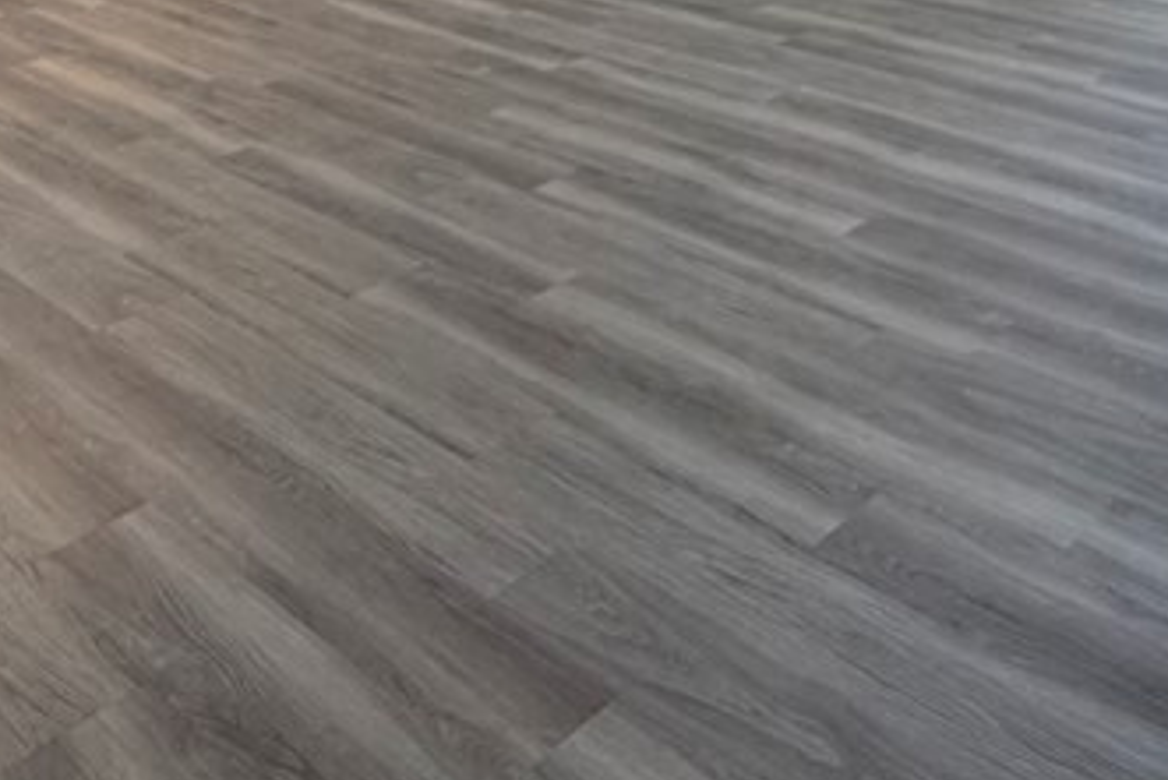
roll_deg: +2.1
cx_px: 829
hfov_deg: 42.6
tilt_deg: -12.7
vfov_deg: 27.2
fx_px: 1461
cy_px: -99
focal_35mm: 45
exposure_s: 1/120
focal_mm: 2.22
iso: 200
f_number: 2.2
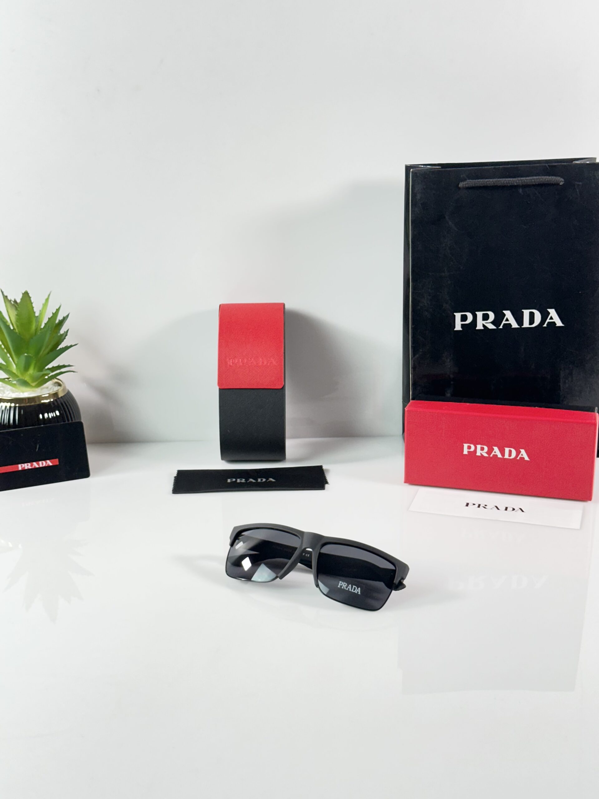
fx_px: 1107
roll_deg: +0.8
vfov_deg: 39.7
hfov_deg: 30.3
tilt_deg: -18.2
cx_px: 300
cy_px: 400
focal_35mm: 48
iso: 125
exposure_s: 1/100
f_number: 1.78
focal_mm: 6.86
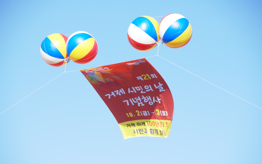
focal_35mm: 184
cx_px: 131
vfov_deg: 7.1
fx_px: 1314
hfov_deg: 11.4
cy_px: 82
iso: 100
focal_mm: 120
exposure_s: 1/250
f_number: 6.3
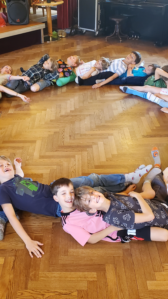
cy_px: 150
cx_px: 64
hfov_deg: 31.1
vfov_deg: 52.8
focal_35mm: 38
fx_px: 301
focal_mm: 4.3
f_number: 2.4
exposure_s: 1/50
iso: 500
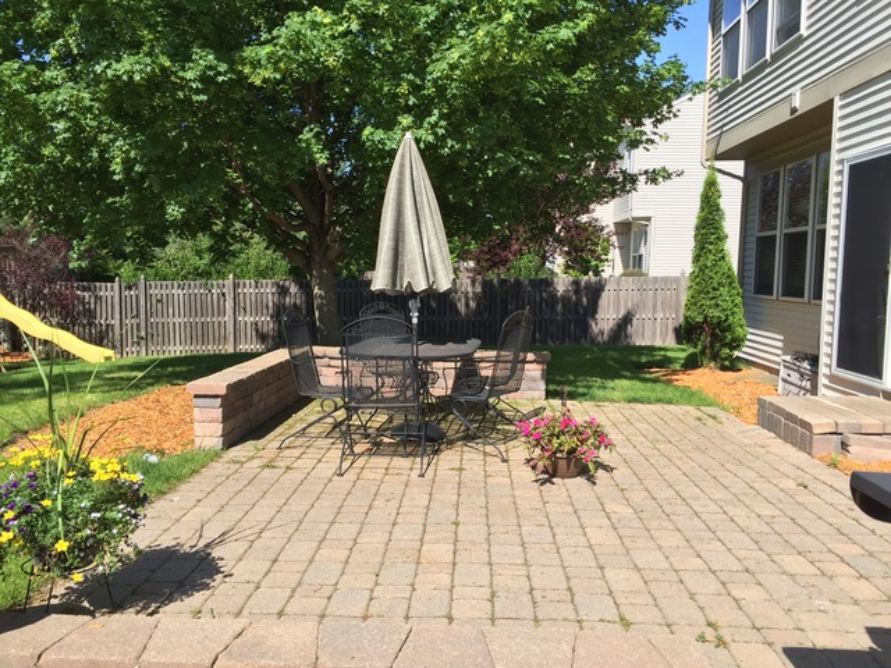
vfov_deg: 48.2
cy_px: 334
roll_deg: -0.8
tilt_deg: -4.6
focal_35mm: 29
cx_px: 446
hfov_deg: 61.7
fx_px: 746
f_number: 2.2
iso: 32
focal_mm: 4.15
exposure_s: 1/1236
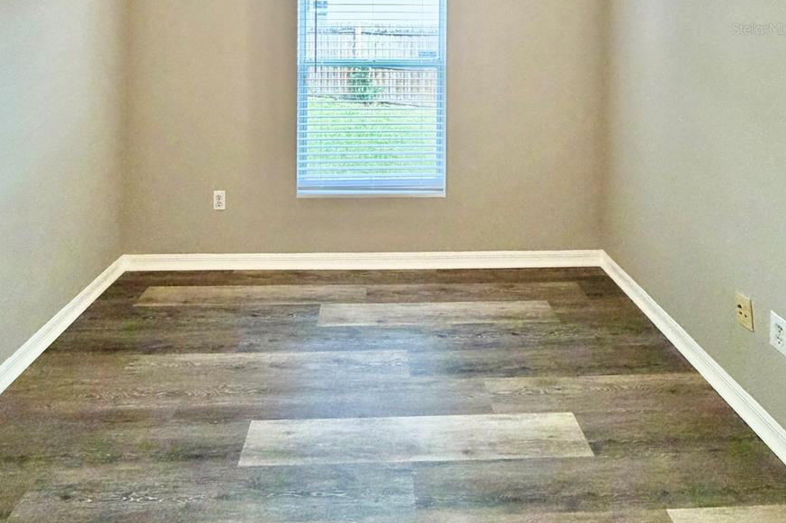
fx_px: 436
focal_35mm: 20
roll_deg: -1.1
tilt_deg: +0.1
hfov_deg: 84.0
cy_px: 29
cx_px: 391
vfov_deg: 52.3
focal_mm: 2.22
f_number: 2.2
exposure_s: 1/120
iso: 320
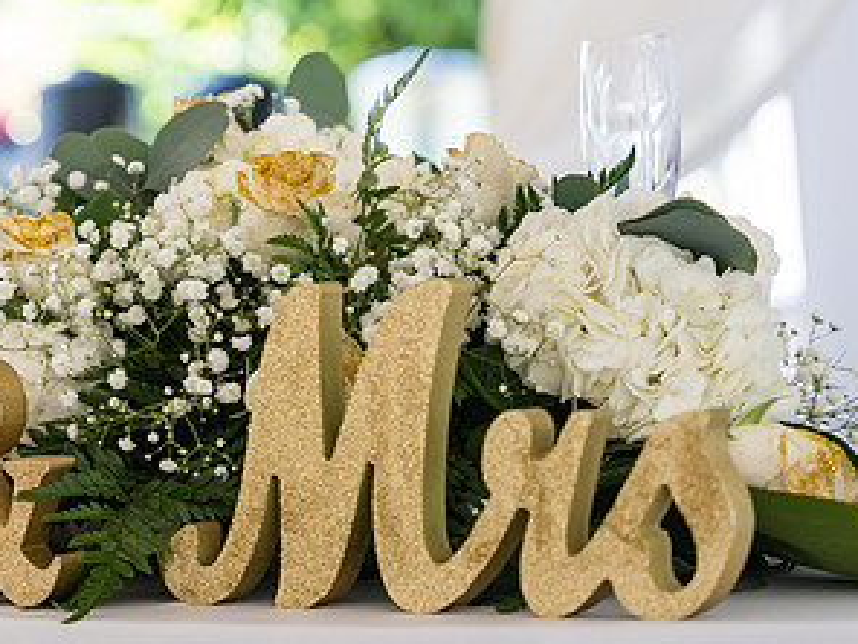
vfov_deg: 11.2
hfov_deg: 14.9
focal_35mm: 132
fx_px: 3272
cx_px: 226
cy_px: 207
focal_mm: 70
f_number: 3.2
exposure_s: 1/250
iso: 320
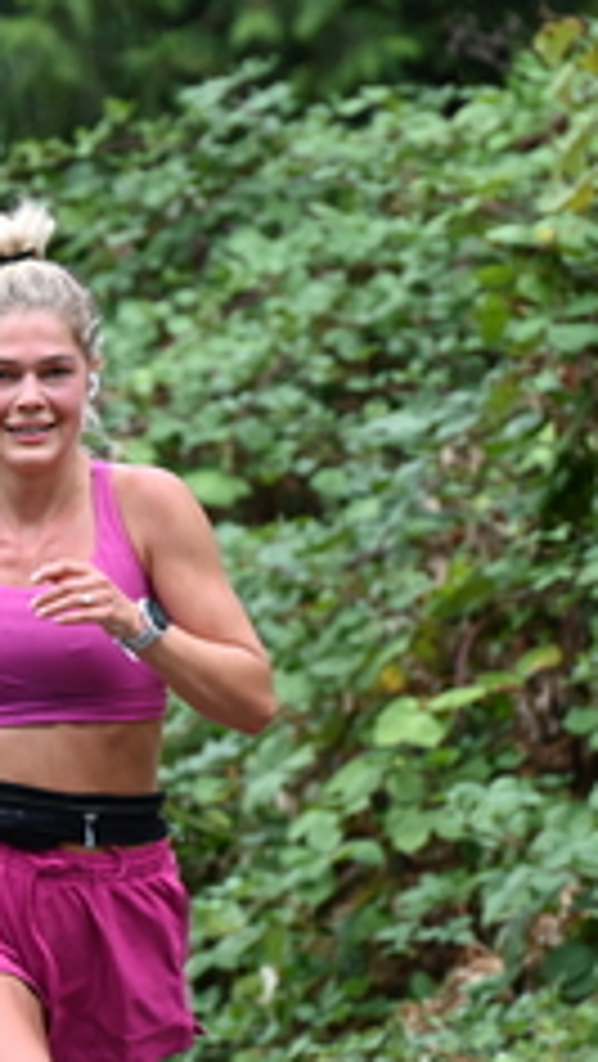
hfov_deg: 2.5
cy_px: 623
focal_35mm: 489
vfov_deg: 4.4
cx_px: -18
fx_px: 13765
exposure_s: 1/250
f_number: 6.3
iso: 1000
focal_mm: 200
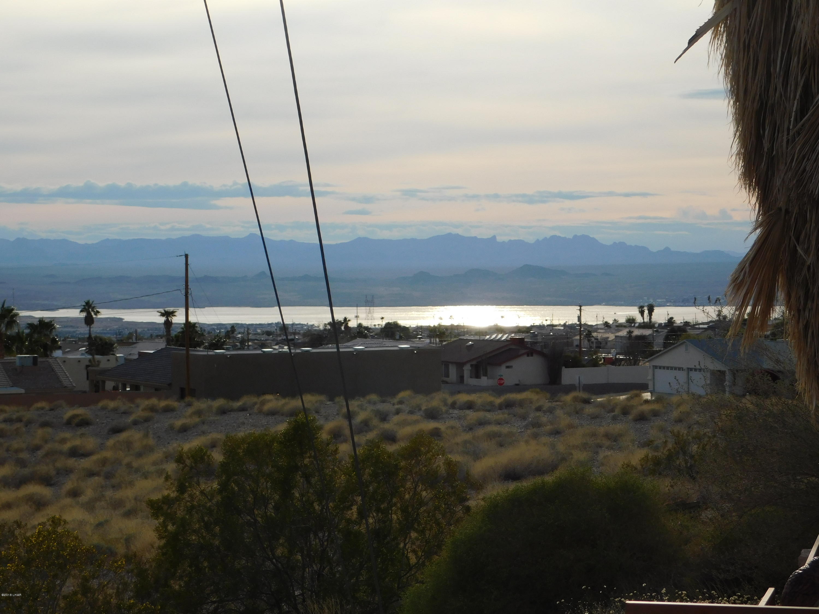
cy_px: 307
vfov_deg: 16.2
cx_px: 410
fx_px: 2153
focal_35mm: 91
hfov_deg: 21.5
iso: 125
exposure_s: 1/1000
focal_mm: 16.1
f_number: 4.5
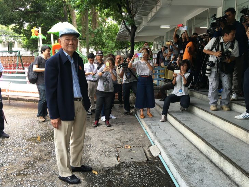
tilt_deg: -6.7
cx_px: 124
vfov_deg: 48.2
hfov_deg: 61.7
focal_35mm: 29
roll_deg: -0.4
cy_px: 94
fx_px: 209
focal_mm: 4.15
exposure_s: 1/33
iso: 25
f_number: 2.2
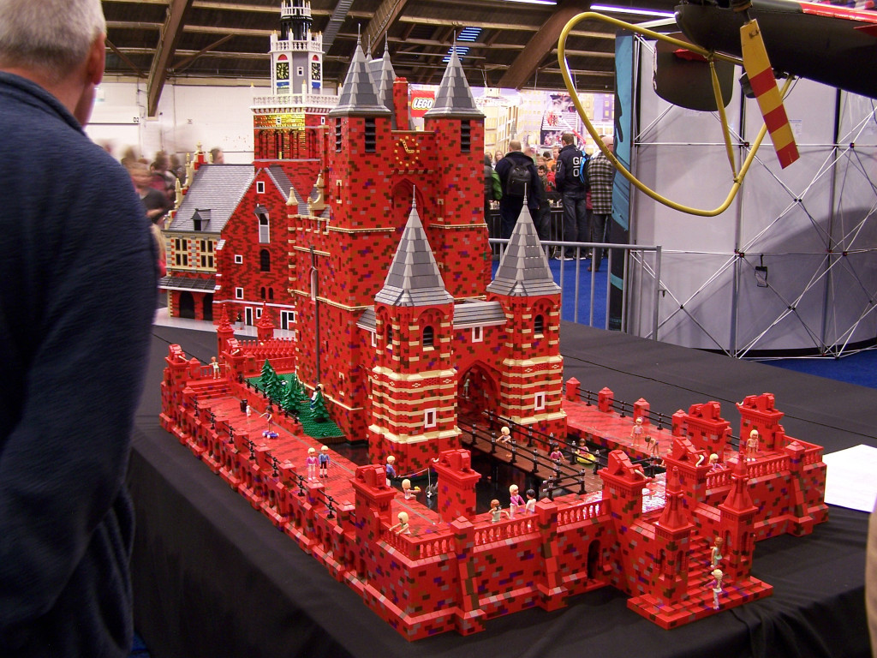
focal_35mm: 38
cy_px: 329
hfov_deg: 49.0
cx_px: 438
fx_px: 963
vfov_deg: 37.7
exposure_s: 1/2
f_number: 2.8
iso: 80
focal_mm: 6.3
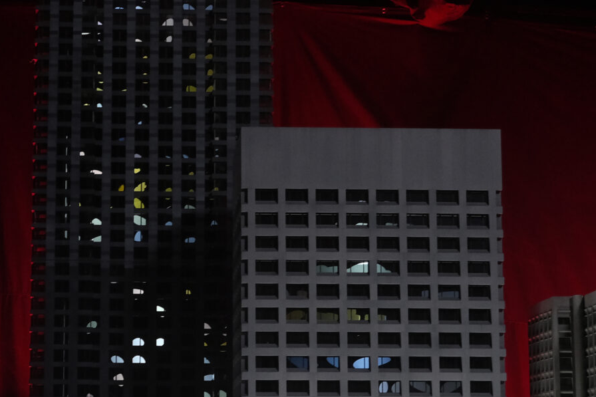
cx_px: 182
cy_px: 248
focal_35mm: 100
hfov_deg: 20.3
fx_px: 1655
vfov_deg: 13.7
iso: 1250
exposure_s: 1/34
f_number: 5.6
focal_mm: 23
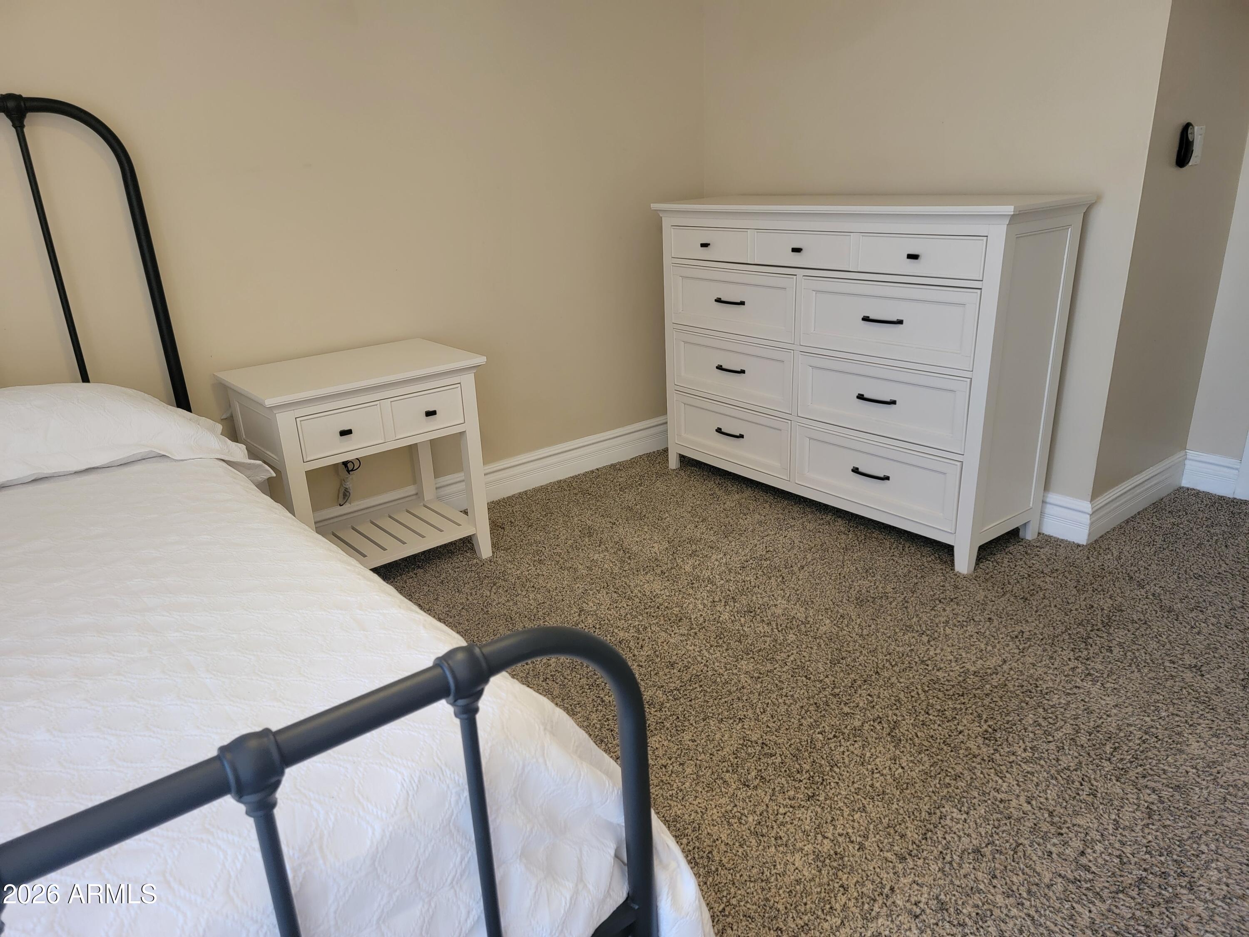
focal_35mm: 24
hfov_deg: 71.6
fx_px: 866
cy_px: 468
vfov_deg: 56.8
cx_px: 624
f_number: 1.8
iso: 320
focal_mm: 6.7
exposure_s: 1/120
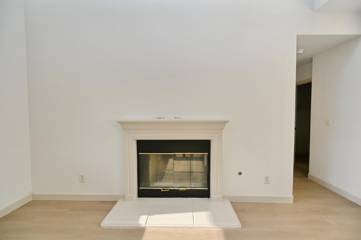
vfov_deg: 81.1
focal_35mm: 14
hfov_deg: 104.3
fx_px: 140
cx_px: 180
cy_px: 120
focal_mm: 14
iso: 110
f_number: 5.6
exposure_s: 1/125
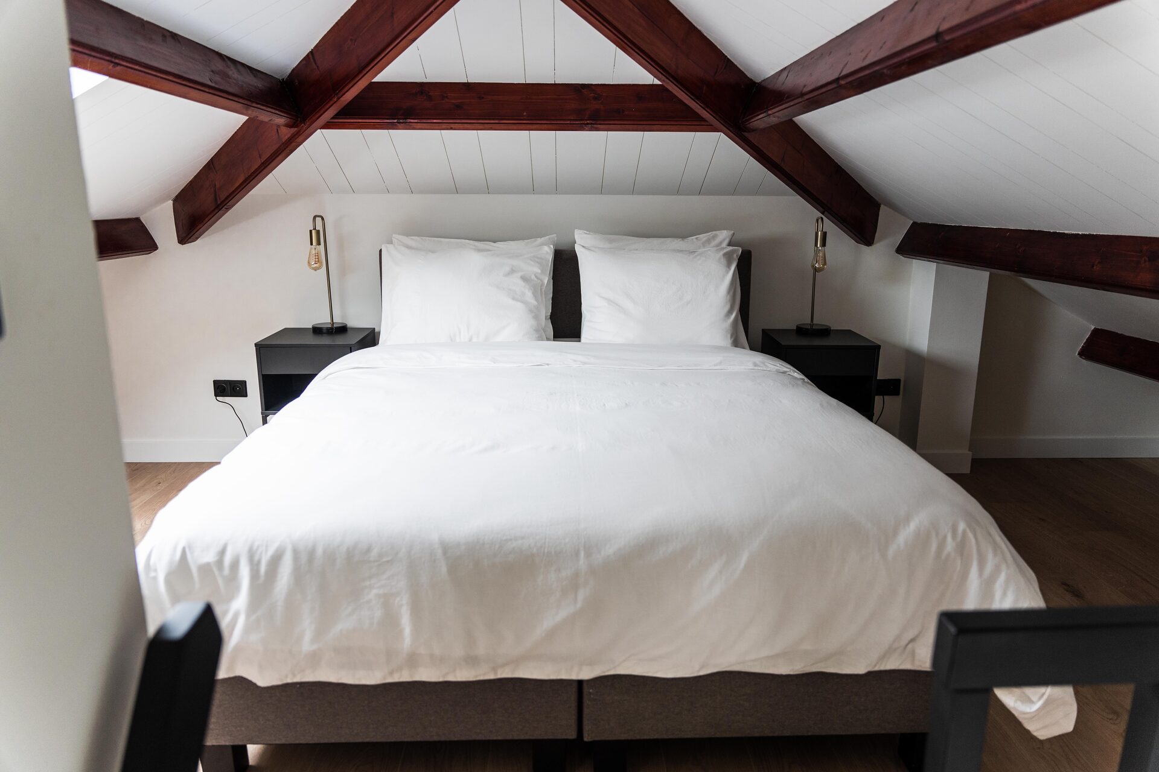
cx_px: 580
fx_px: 784
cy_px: 386
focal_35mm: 24
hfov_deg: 73.0
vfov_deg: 52.5
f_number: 2.8
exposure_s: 1/100
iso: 320
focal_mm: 24
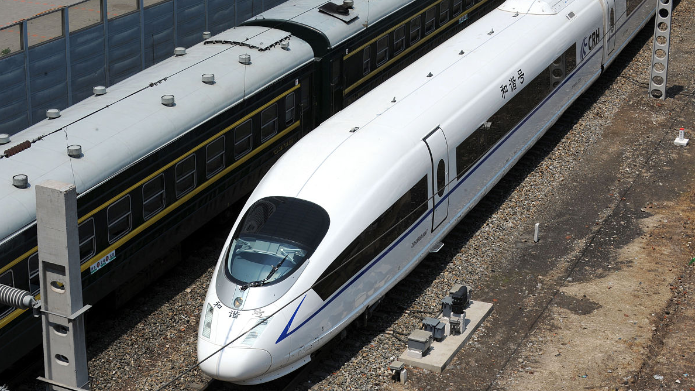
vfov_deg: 16.3
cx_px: 350
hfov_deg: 28.6
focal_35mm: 74
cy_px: 207
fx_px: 1364
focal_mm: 70
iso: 250
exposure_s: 1/500
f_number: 11
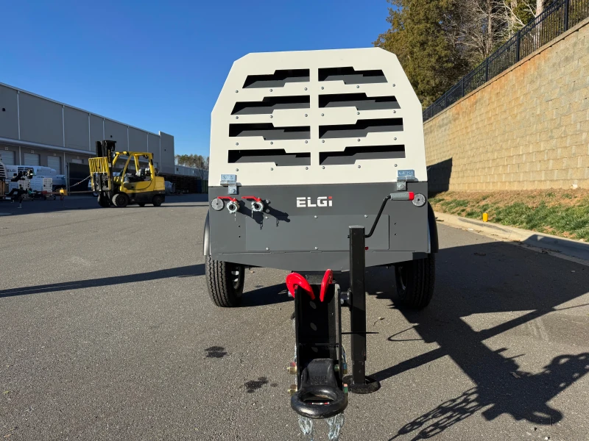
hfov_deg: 71.6
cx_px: 294
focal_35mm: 24
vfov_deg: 56.8
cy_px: 220
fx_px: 408
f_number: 1.78
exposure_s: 1/4049
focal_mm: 6.76
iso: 80
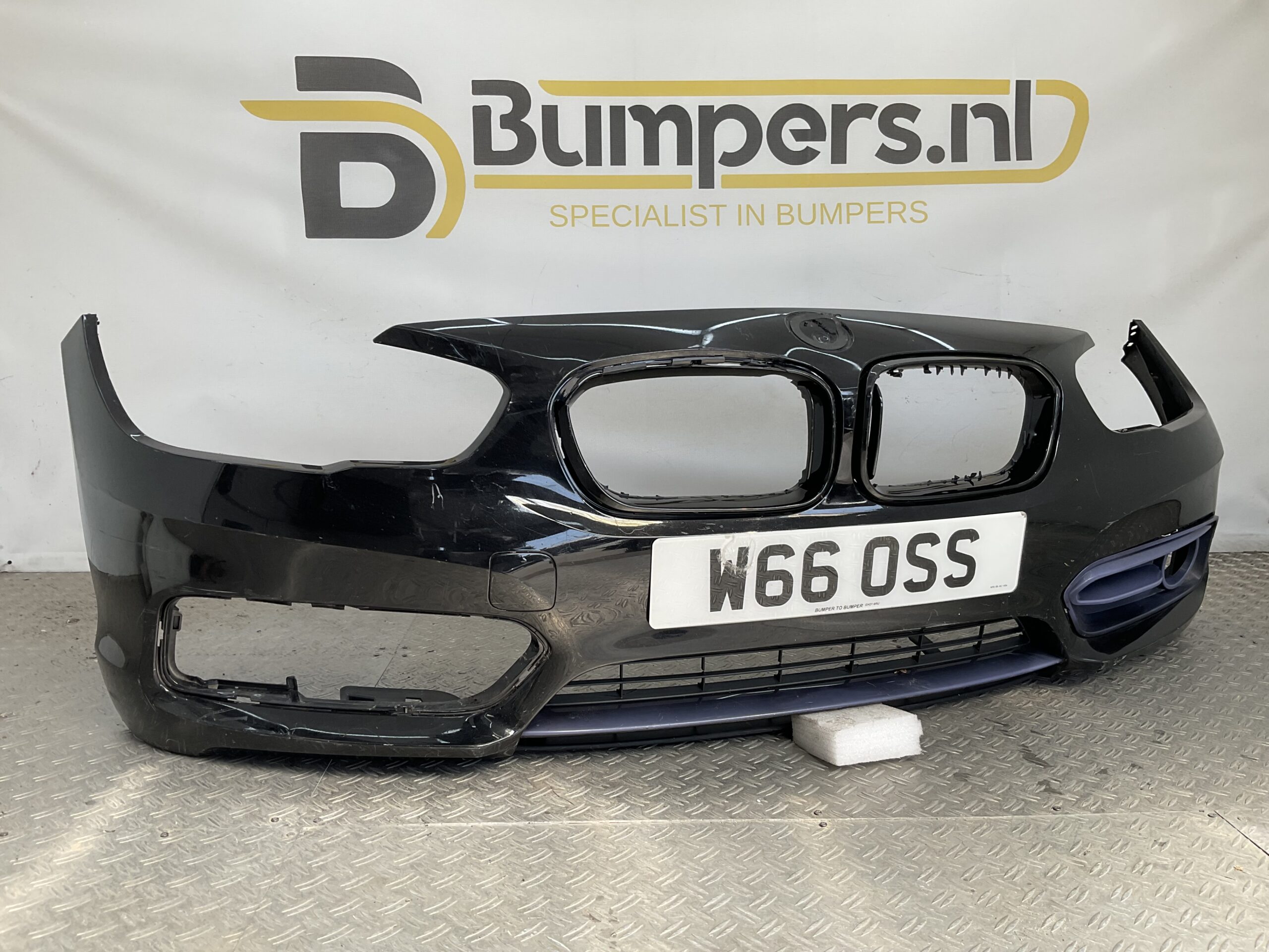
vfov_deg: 48.2
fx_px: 1063
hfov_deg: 61.7
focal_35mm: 29
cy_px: 476
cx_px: 634
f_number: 1.8
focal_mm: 3
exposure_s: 1/297
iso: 16
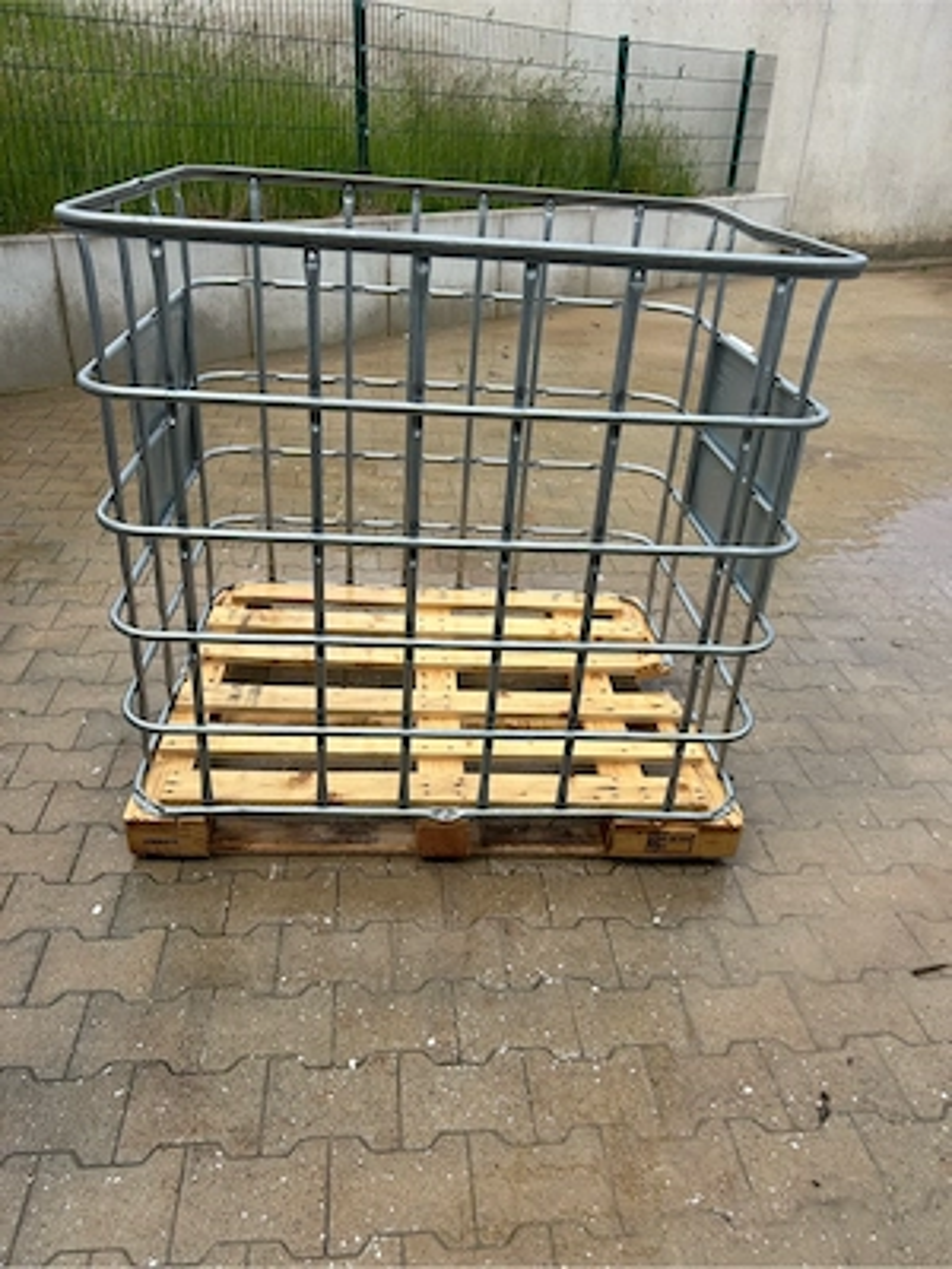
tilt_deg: -29.3
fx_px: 953
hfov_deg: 53.1
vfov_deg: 67.3
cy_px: 634
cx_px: 476
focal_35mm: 26
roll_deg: -3.3
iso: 50
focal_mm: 5.7
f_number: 1.5
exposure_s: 1/2299
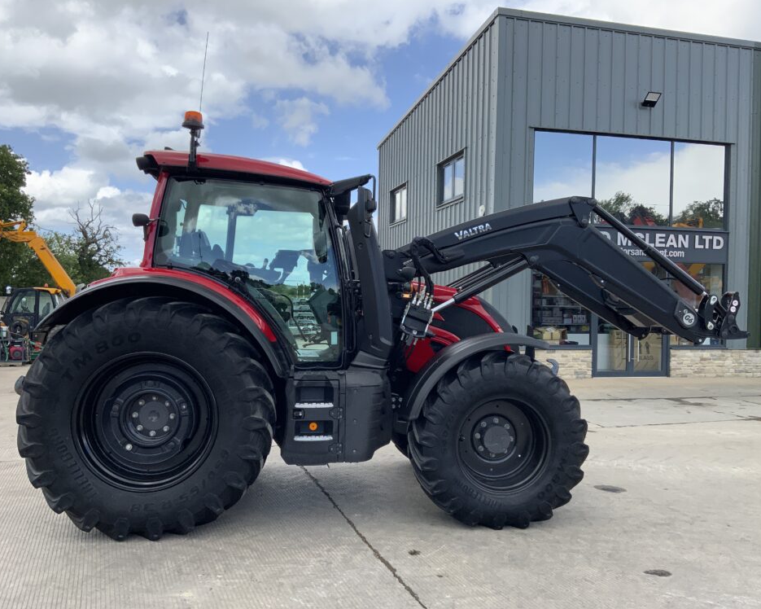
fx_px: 698
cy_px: 310
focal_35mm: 31
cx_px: 393
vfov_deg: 47.1
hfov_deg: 57.2
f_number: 1.8
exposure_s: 1/883
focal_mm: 3
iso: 16
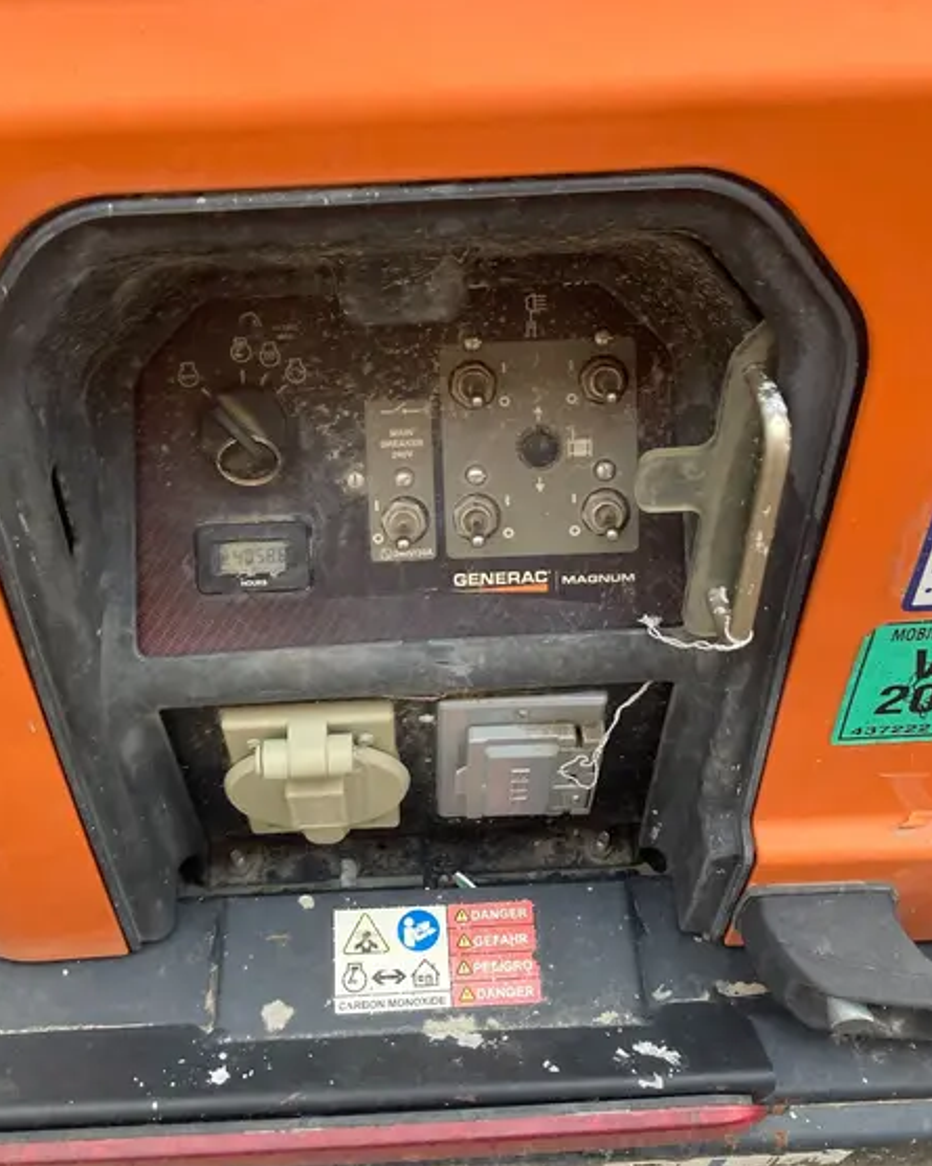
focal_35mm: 36
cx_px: 421
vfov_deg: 50.1
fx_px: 1242
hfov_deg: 41.1
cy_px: 491
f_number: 1.8
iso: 100
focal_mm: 3.99
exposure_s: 1/60
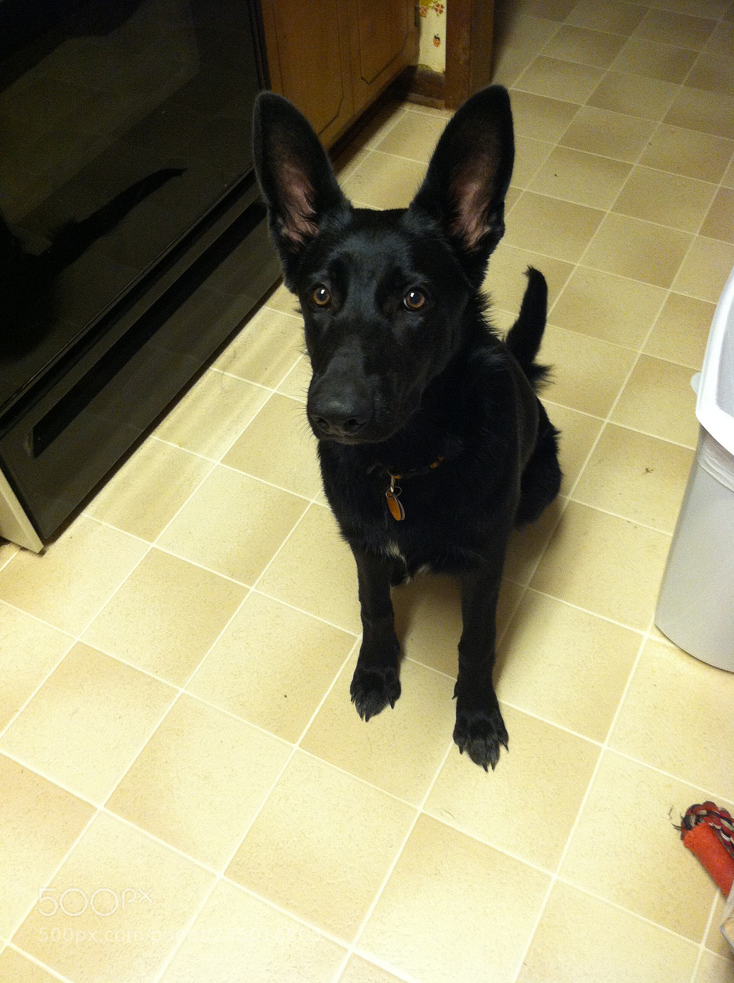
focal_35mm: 35
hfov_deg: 40.6
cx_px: 367
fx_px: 992
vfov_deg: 52.7
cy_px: 492
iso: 200
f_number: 2.8
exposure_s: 1/15
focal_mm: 3.85
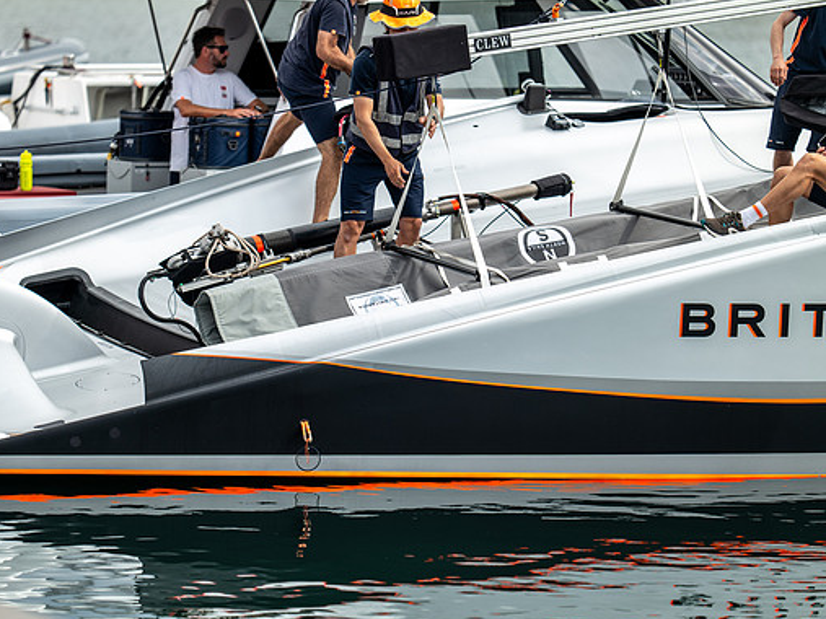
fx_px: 5248
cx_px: 399
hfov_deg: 9.0
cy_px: 312
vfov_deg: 6.8
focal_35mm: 220
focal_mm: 200
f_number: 2.8
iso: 100
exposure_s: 1/1600
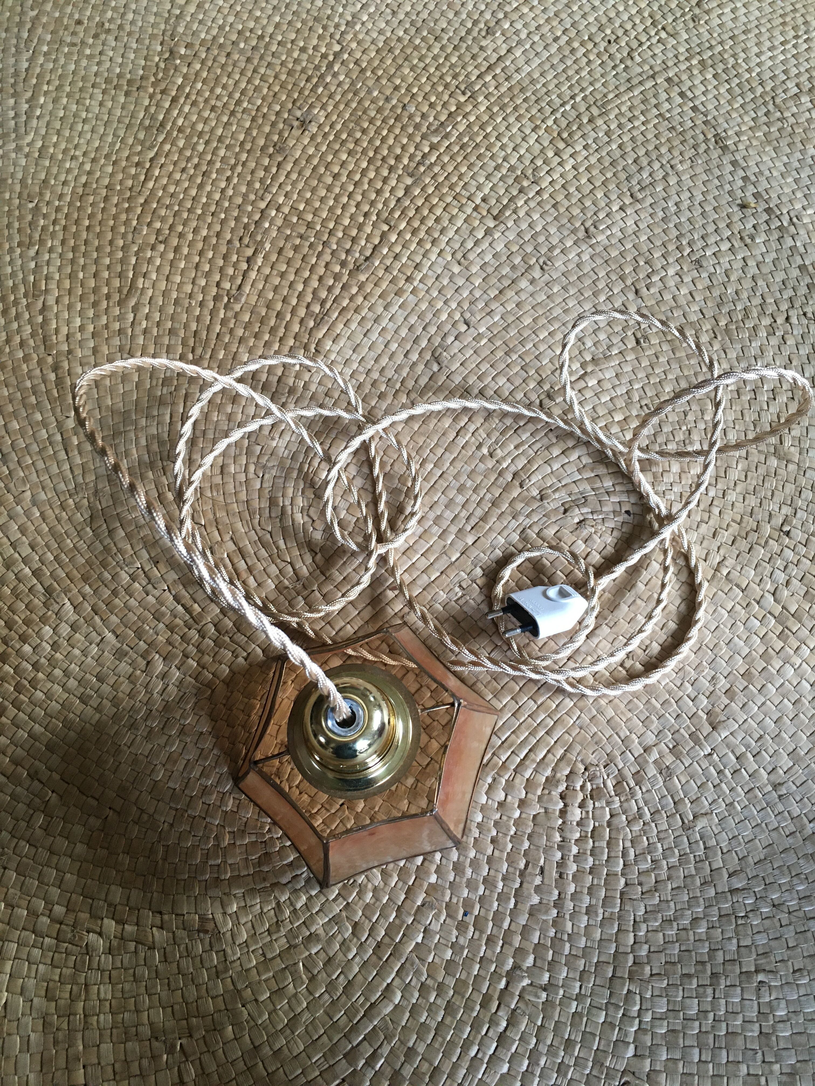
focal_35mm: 29
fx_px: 910
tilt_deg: -67.8
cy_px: 543
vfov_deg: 61.7
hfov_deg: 48.2
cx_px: 408
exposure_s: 1/33
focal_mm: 4.15
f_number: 2.2
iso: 160
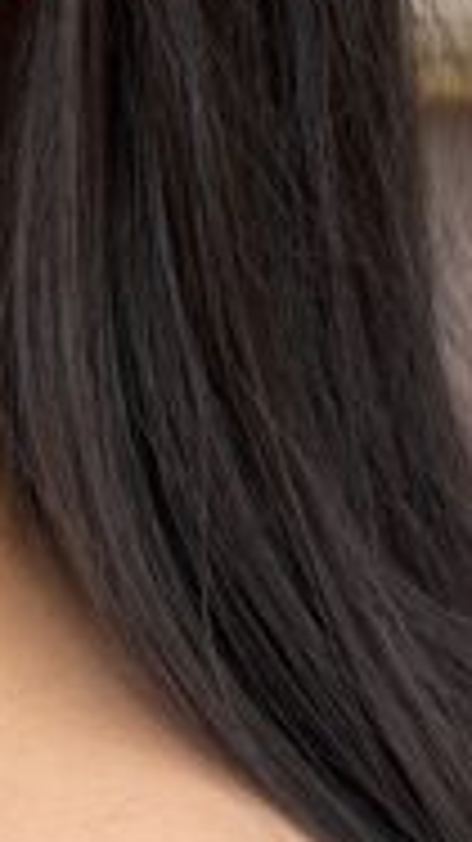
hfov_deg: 10.6
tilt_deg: -8.0
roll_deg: +0.4
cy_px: 113
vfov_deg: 18.8
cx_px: -135
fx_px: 2495
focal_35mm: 112
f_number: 1.78
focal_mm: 6.76
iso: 64
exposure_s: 1/693
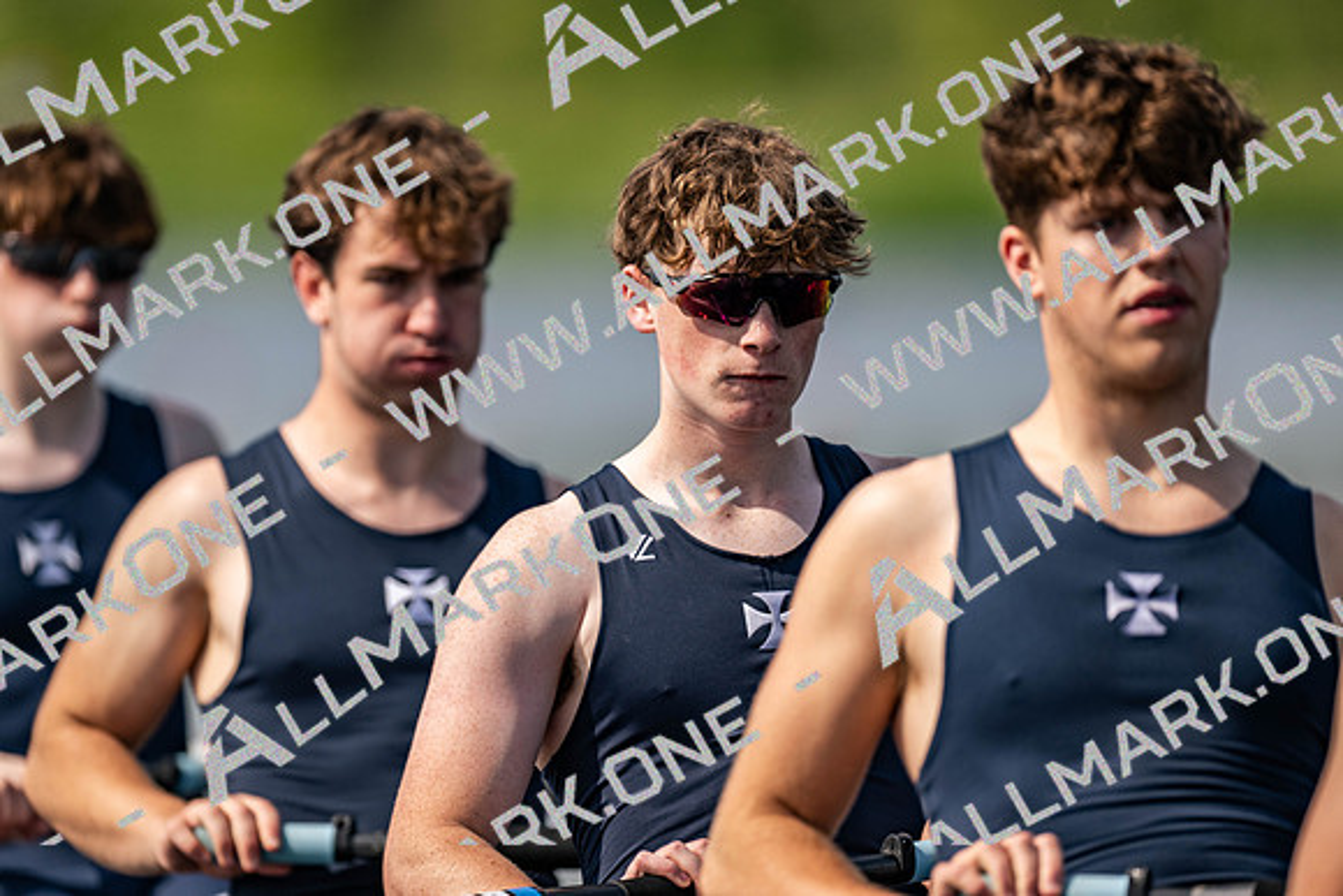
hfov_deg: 3.4
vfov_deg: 2.3
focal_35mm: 600
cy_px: 448
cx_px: 672
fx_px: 22388
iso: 220
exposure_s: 1/2500
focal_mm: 600
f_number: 4
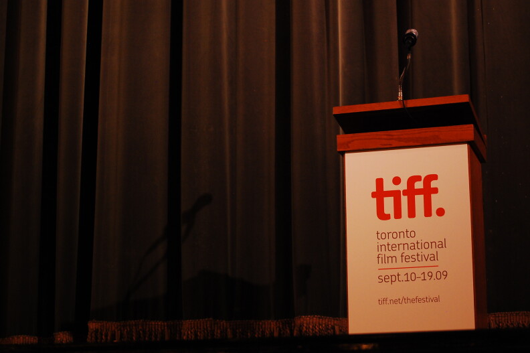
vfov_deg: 16.5
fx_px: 1214
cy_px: 176
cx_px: 265
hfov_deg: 24.6
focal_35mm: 82
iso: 800
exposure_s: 1/3
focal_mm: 55
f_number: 4
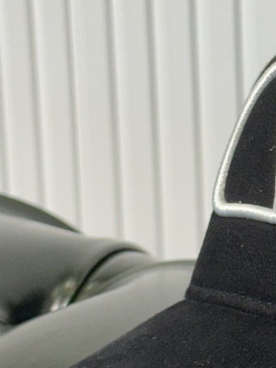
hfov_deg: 8.4
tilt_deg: -15.7
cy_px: 180
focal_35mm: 173
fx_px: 1839
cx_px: 400
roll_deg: +0.1
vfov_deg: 11.4
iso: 64
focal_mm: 6.86
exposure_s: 1/100
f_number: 1.78
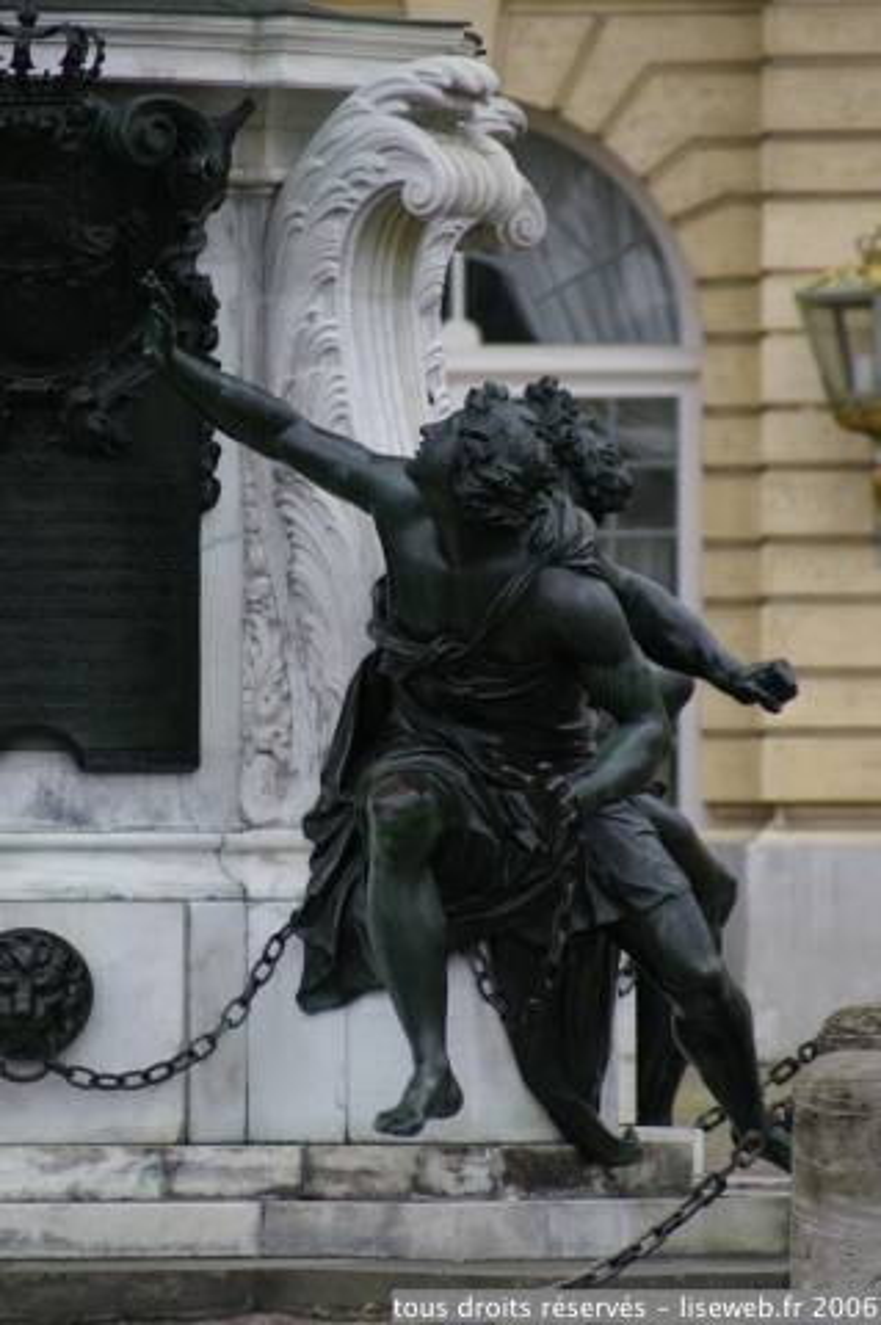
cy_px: 662
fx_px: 16553
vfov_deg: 4.6
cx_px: 440
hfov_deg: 3.0
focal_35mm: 450
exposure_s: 1/25
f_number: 5.6
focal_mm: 300
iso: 100
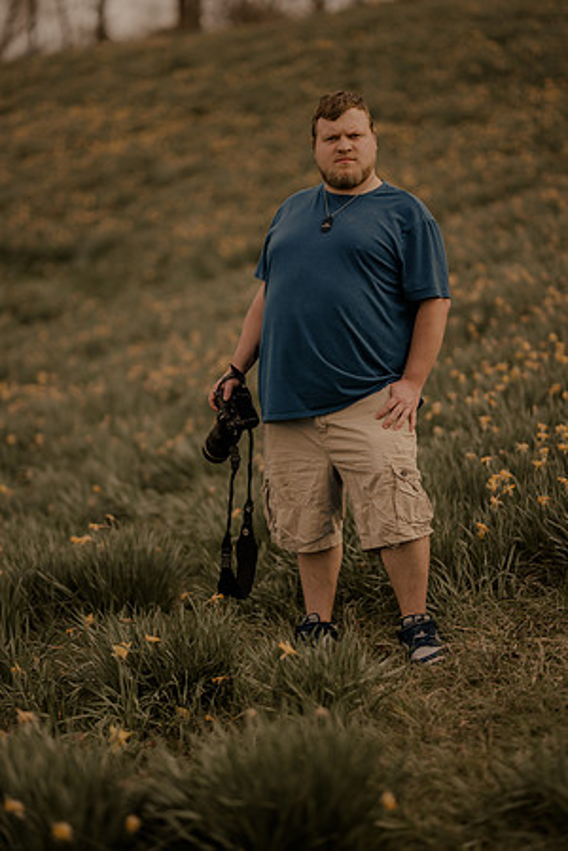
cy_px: 426
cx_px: 284
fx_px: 2012
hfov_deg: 16.1
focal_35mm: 85
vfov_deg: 23.9
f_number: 1.4
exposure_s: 1/2000
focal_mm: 85
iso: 125
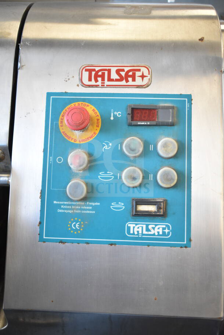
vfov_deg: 49.5
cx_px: 112
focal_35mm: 39
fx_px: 364
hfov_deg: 34.2
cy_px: 168
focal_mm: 26
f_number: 4
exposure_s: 1/80
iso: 1600
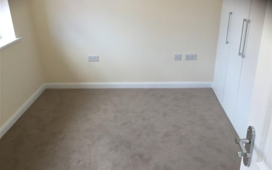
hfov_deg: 58.2
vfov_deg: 38.3
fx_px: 245
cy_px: 77
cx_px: 136
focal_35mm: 33
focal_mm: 3.3
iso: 25
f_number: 2.4
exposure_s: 1/30
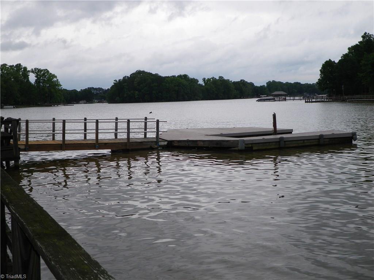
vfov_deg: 31.5
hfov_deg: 41.2
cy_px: 140
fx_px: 497
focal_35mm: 46
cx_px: 187
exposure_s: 1/500
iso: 80
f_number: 3.3
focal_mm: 8.2
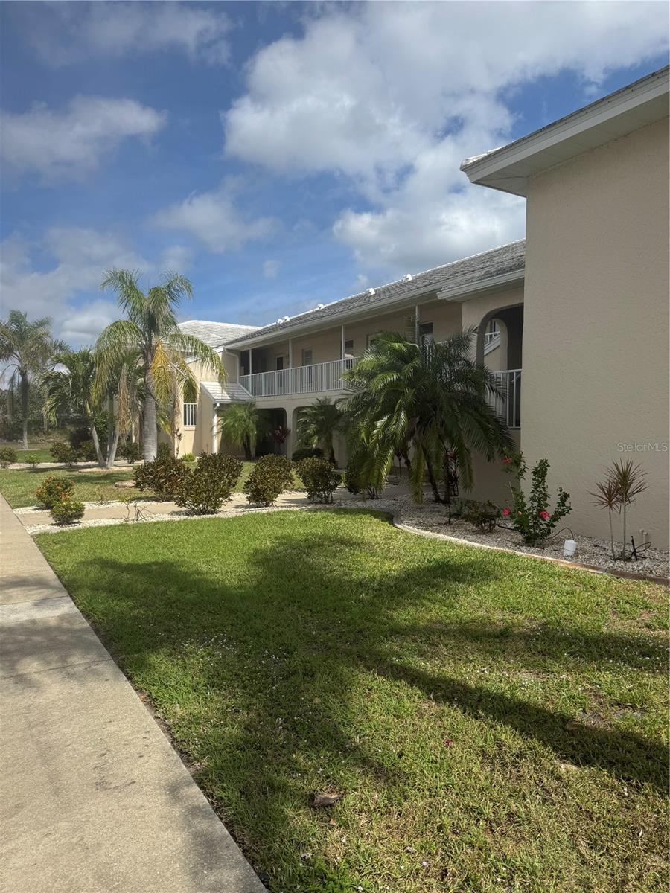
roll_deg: +0.0
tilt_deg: -1.6
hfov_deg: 56.8
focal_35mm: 24
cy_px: 446
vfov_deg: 71.6
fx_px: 619
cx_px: 335
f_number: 1.78
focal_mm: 6.76
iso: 80
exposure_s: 1/5814
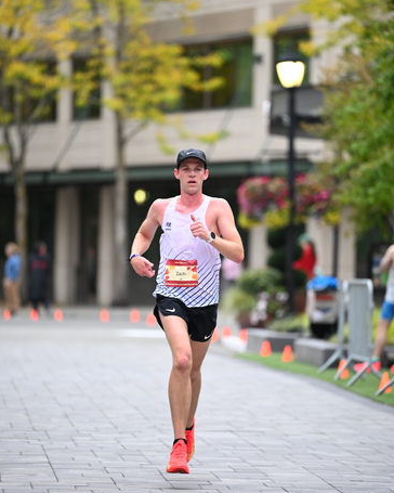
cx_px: 196
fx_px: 3309
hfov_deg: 6.8
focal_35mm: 227
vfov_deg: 8.5
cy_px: 248
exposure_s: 1/800
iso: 1600
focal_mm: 200
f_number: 2.8
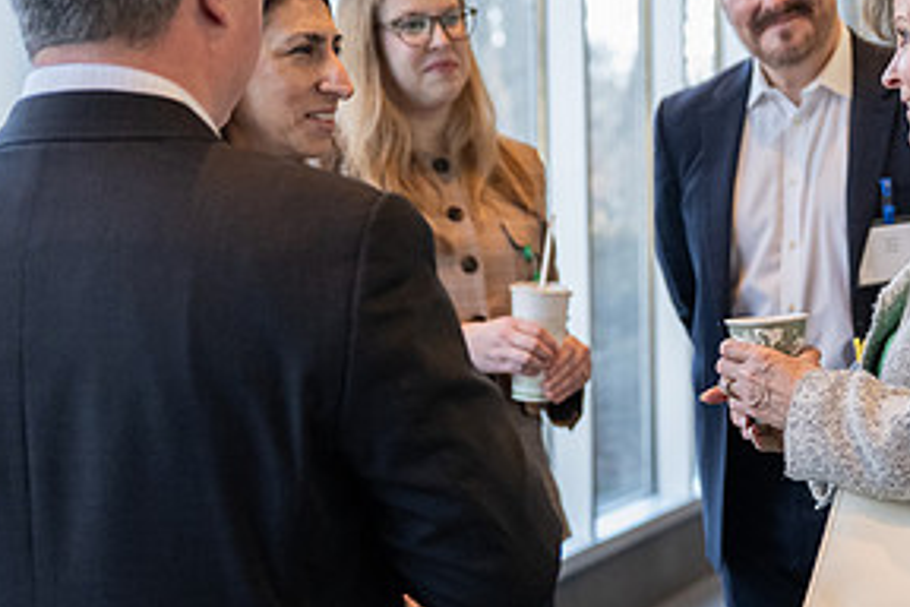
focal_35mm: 85
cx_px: 743
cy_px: 335
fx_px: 2148
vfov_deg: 16.1
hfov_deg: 23.5
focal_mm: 39
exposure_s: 1/200
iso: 2500
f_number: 2.8
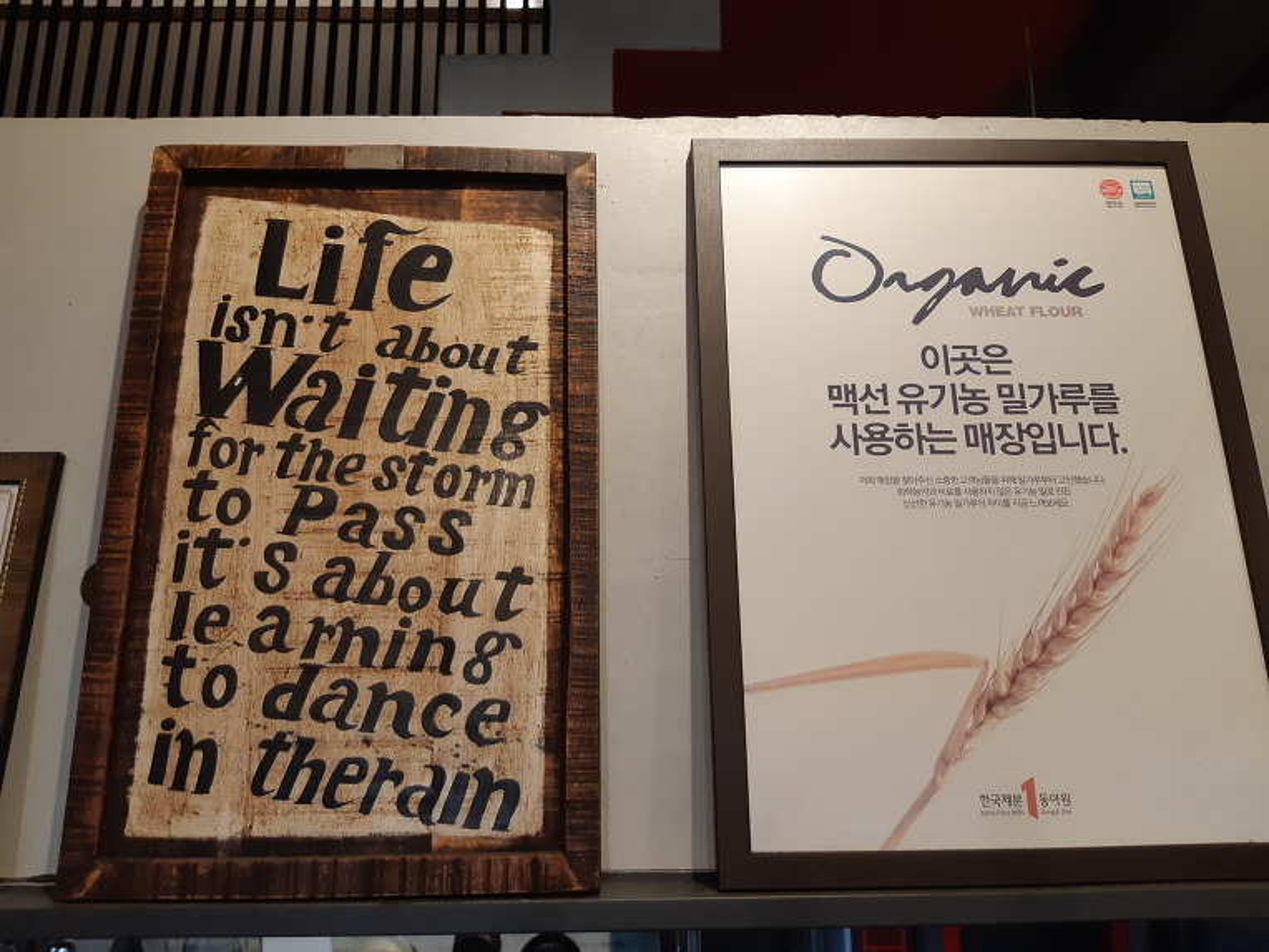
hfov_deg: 67.3
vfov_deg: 53.1
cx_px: 634
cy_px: 476
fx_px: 953
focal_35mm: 26
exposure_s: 1/120
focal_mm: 3.93
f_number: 1.7
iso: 80
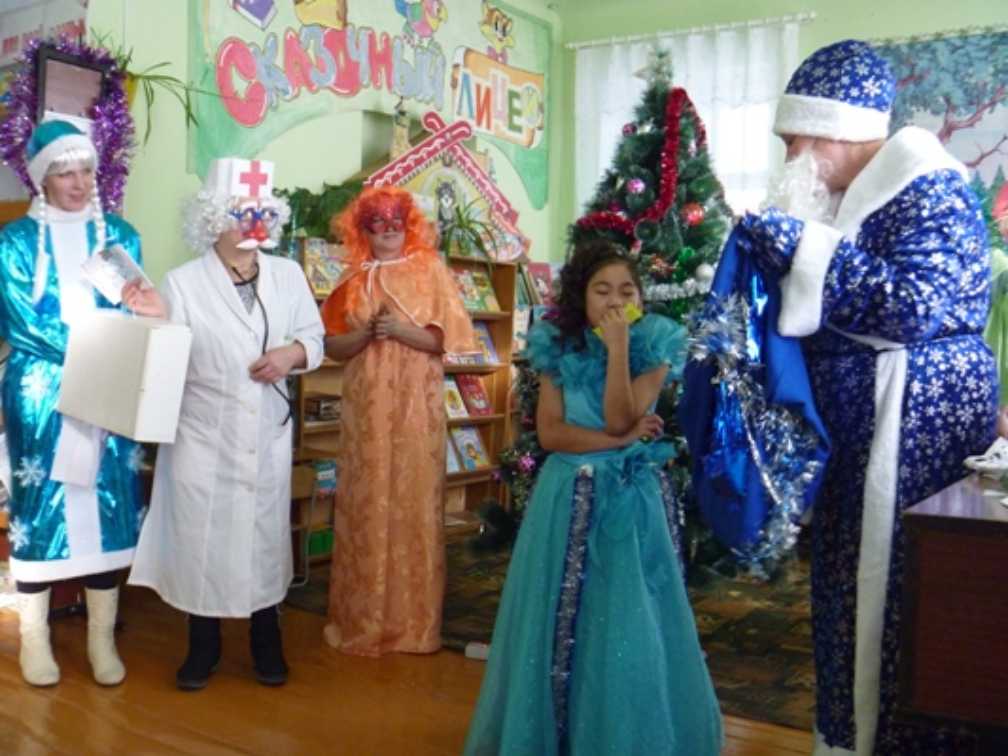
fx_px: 1019
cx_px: 504
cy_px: 378
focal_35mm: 35
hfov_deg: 52.6
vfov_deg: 40.7
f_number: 3.5
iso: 400
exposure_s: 1/20
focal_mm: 6.3
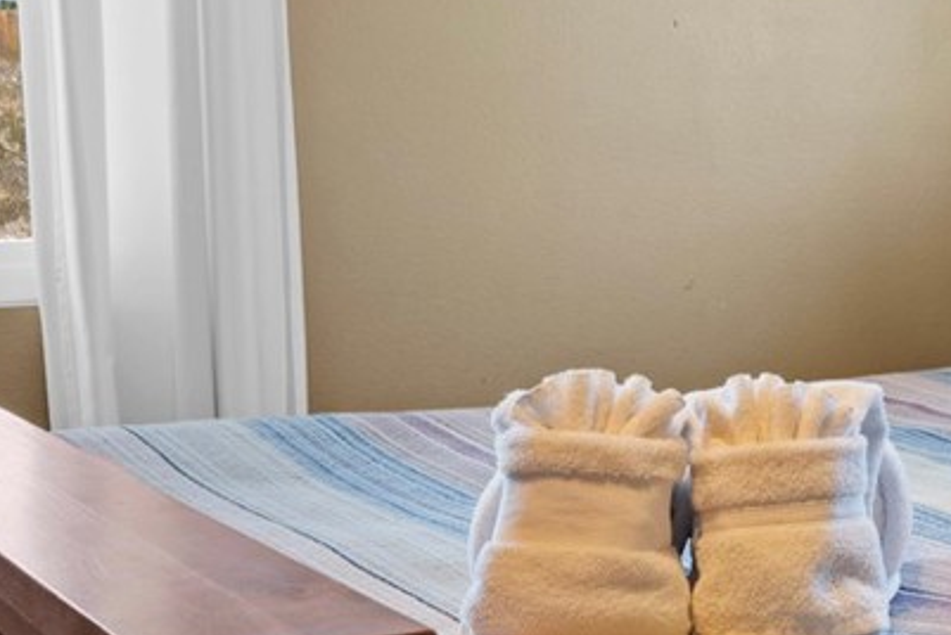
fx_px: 1990
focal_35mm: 75
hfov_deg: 24.8
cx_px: 1072
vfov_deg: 17.9
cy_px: 98
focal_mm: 29.5
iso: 400
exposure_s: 1/2
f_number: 10
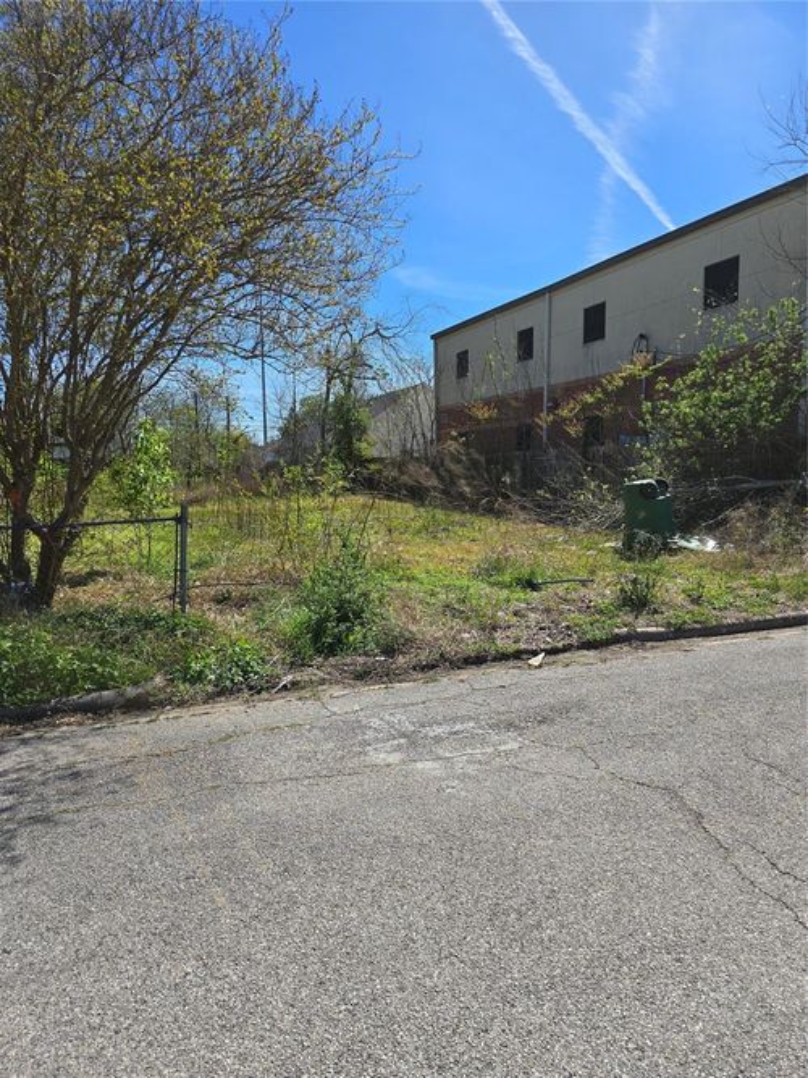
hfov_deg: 58.9
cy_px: 539
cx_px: 404
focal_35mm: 23
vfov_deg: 73.9
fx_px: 716
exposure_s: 1/934
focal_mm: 6.3
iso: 12
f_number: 1.7
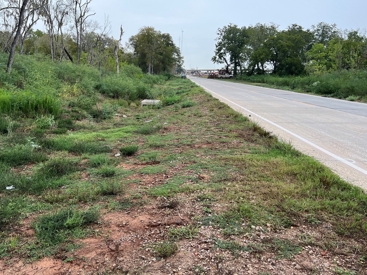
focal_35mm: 31
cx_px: 162
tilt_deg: -10.4
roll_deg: -0.8
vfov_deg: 45.4
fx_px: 329
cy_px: 133
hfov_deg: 58.2
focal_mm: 5.7
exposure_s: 1/121
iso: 40
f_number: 1.5
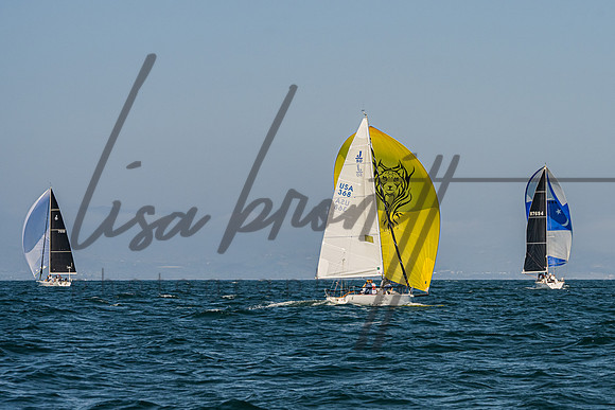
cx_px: 403
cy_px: 183
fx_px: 2469
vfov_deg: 9.5
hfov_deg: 14.2
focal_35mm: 145
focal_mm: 105
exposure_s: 1/3200
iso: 500
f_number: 8
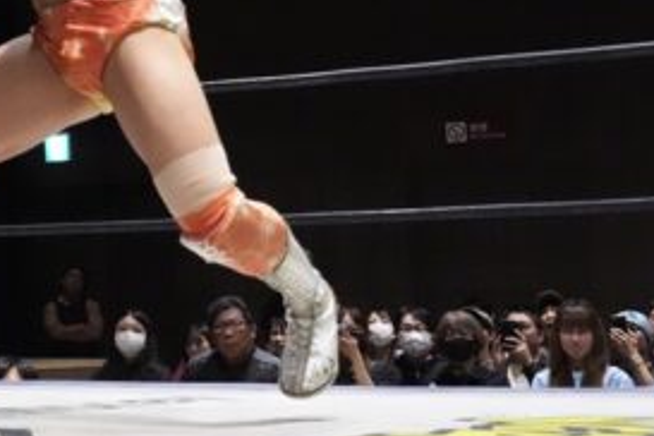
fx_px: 1689
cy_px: -62
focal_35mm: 93
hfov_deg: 19.9
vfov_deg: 14.3
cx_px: -223
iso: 16000
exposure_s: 1/640
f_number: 4
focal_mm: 33
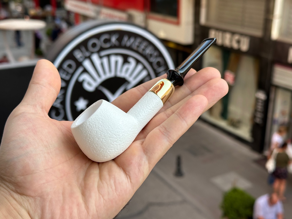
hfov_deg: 39.7
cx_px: 146
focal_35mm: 48
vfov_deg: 30.3
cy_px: 110
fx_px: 405
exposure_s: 1/594
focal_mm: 6.86
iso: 64
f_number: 1.78
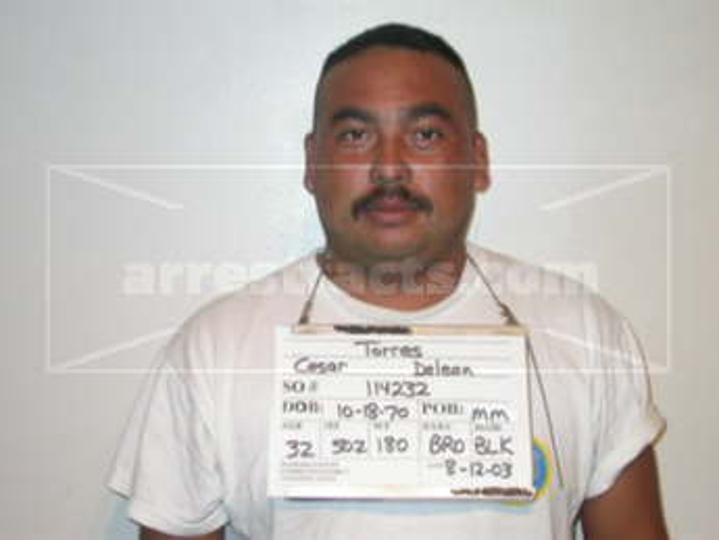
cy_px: 270
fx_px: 1351
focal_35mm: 65
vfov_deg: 22.6
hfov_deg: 29.8
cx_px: 360
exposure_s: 1/60.3
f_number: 3.2
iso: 100
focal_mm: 13.5
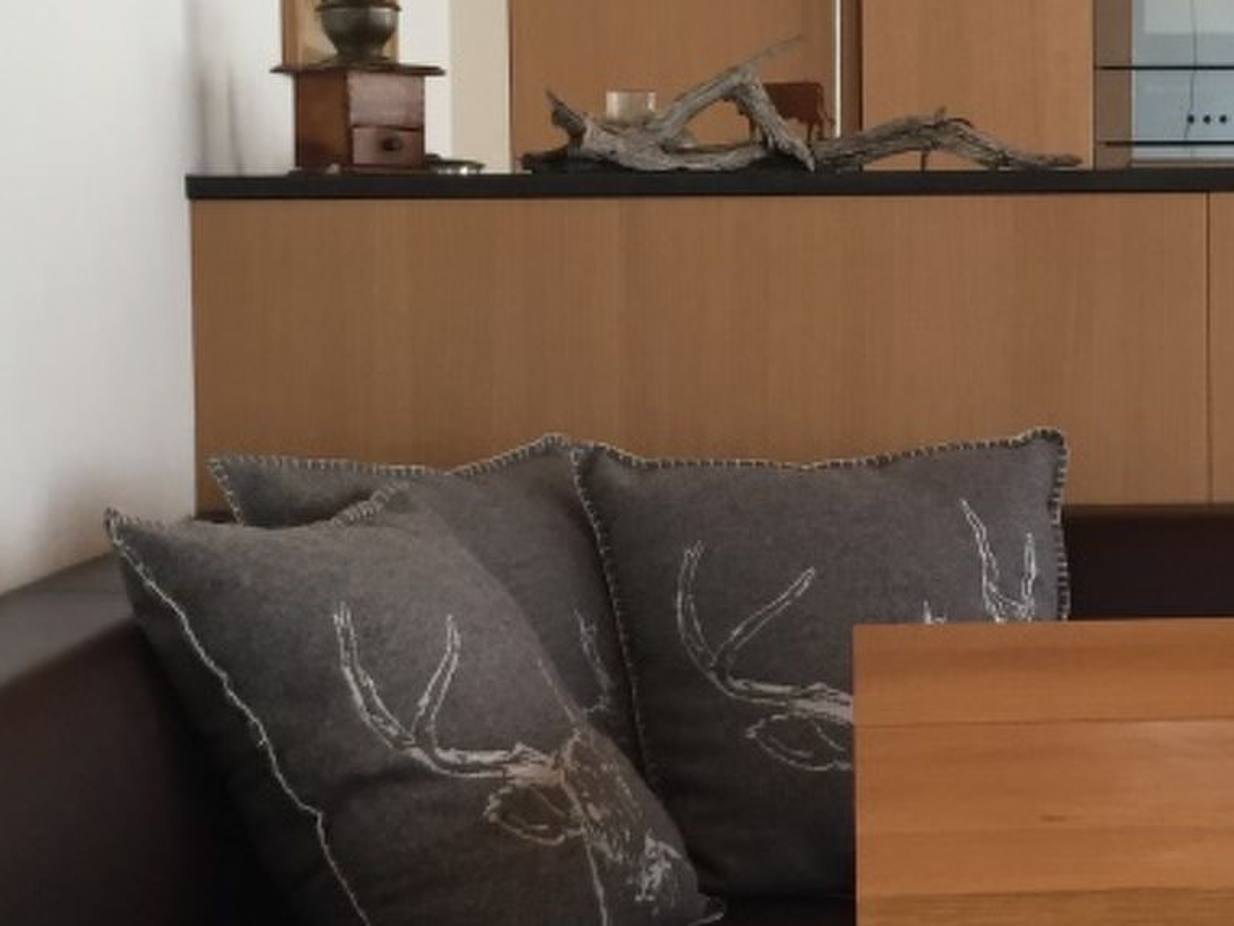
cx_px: 1009
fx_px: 2781
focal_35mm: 78
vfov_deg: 18.9
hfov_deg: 24.6
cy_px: 462
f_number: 2.2
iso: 40
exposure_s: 1/30
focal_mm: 4.15
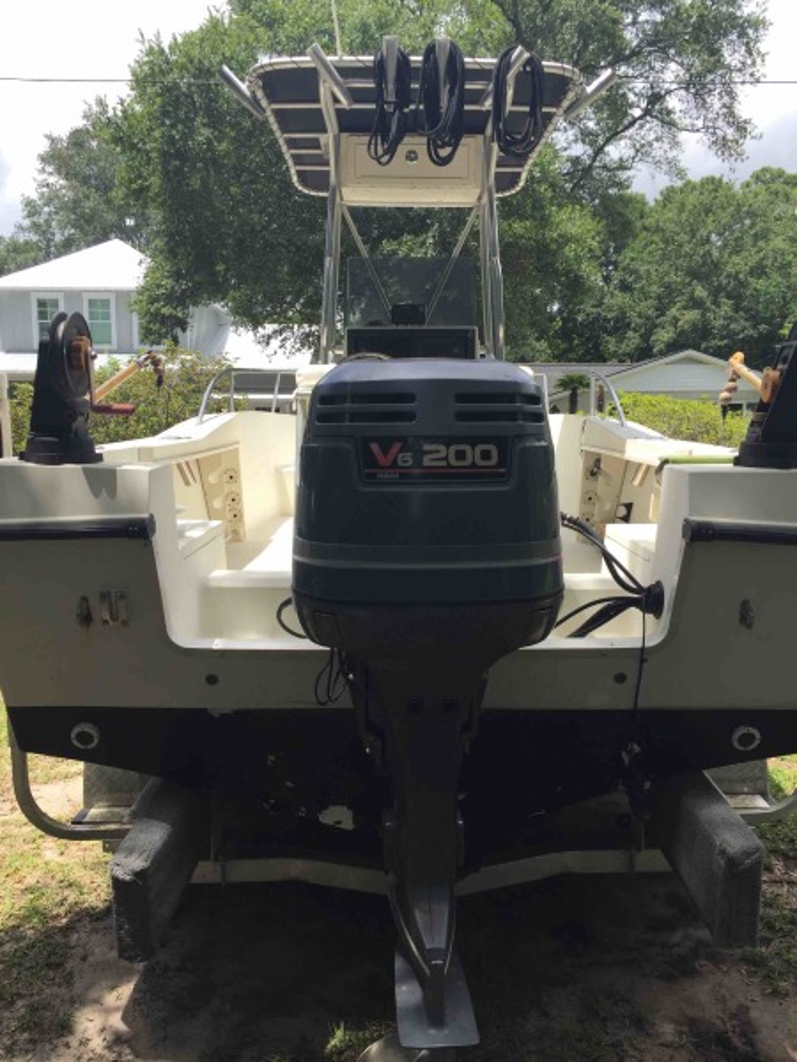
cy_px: 531
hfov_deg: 48.2
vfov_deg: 61.7
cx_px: 398
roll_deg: -0.3
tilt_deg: -4.2
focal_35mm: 29
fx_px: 890
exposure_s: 1/1130
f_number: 2.2
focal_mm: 4.15
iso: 32
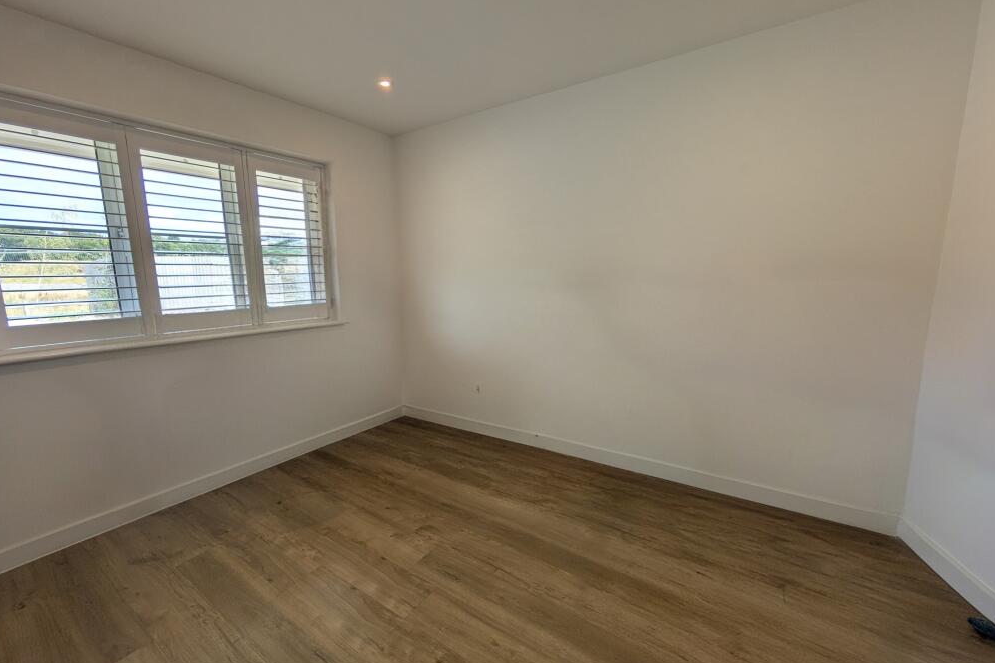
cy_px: 334
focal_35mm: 15
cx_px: 486
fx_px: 415
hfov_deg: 100.4
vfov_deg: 77.3
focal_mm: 1.83
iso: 53
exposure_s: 1/269
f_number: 2.2
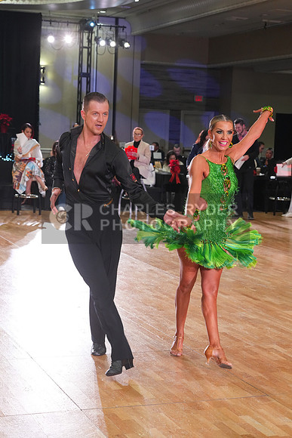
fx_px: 851
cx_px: 146
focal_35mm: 70
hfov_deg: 19.5
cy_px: 219
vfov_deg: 28.8
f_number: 6.3
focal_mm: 70
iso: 4000
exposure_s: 1/200
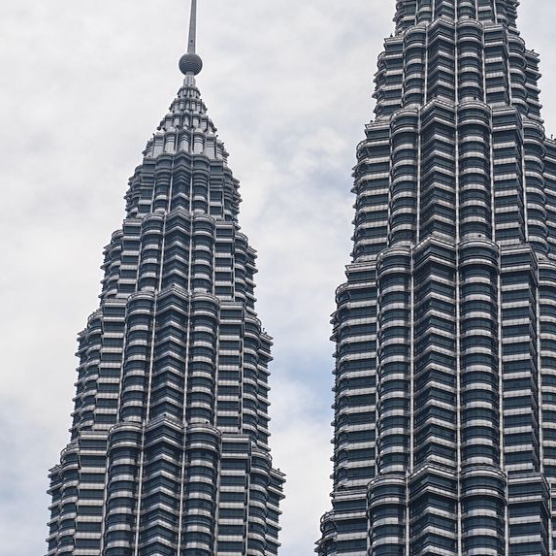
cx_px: 430
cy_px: 94
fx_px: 2871
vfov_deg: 11.0
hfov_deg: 11.0
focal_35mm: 158
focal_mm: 12.18
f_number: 2.85
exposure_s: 1/510
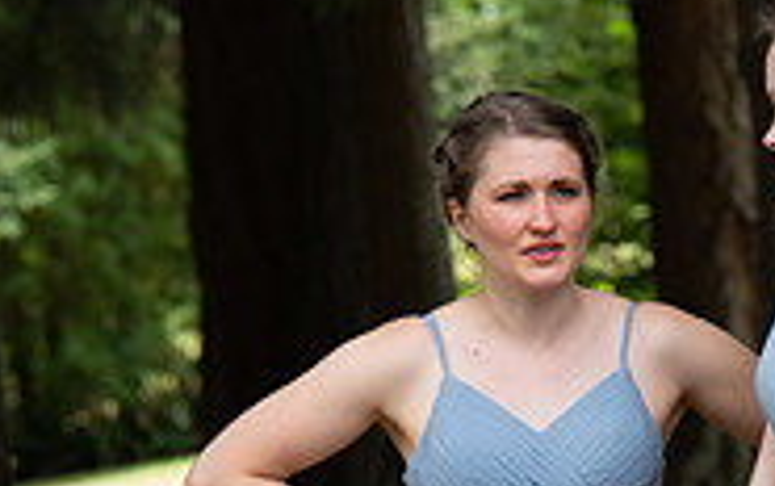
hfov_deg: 3.3
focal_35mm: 639
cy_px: 509
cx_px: 804
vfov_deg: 2.1
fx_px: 13509
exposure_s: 1/250
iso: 800
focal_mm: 200
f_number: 10
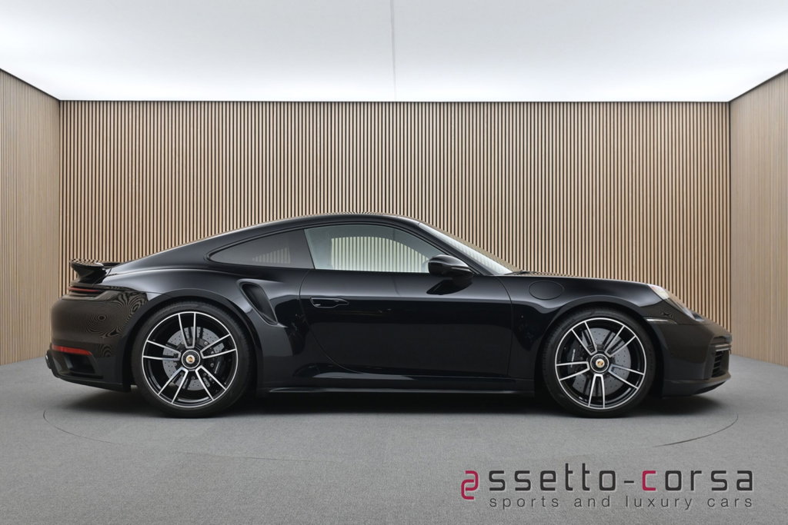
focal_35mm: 41
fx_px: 903
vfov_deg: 32.5
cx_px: 394
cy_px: 262
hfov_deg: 47.1
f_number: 4.5
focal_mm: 27.5
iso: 560
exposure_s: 1/40
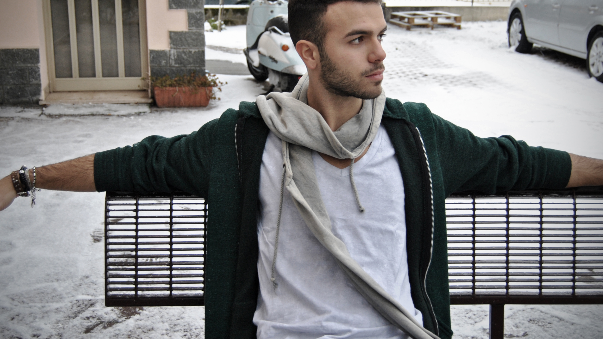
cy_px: 142
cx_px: 291
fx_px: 751
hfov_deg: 43.7
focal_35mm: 47
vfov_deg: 25.4
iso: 280
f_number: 3.8
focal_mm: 24
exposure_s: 1/30
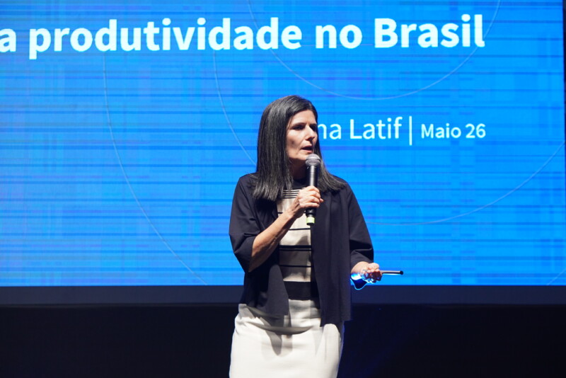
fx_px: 1180
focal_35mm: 75
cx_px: 283
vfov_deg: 18.2
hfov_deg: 27.0
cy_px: 189
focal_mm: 50
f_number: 2.8
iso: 800
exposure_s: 1/250
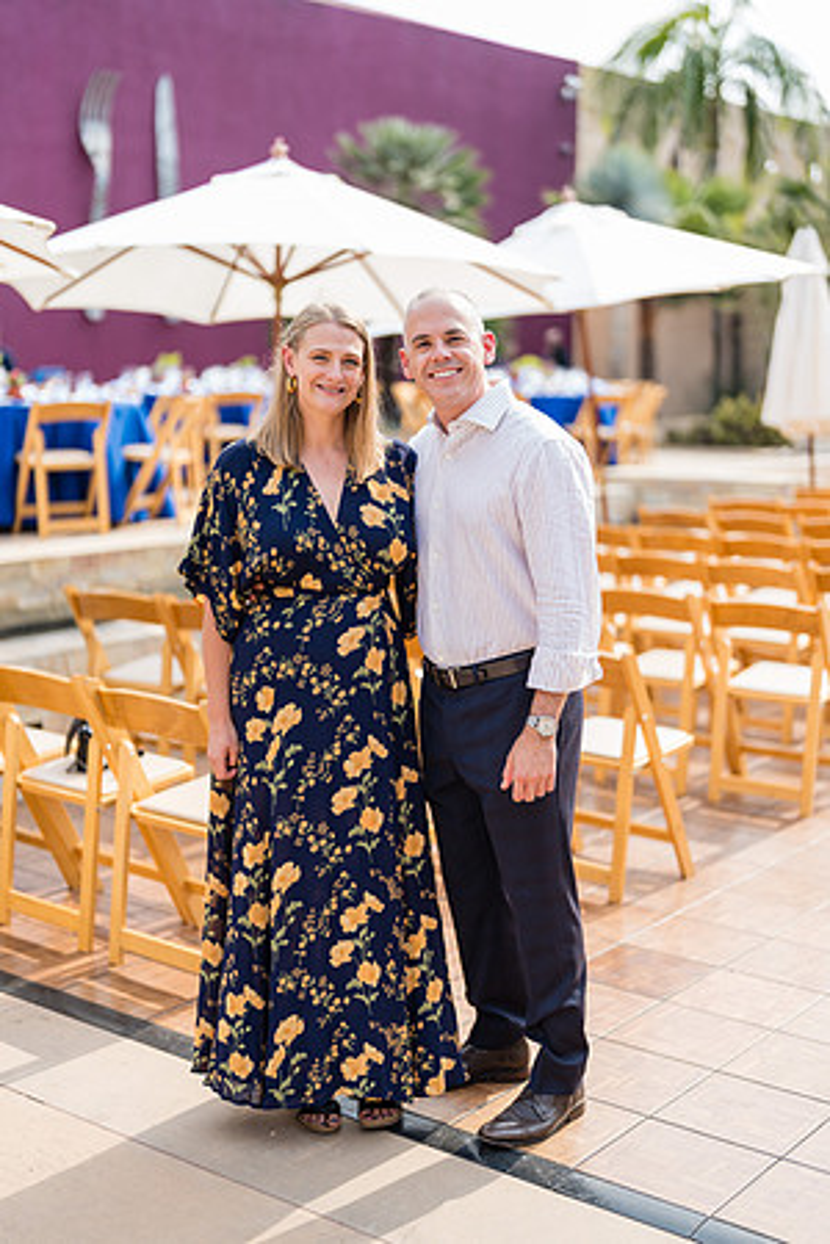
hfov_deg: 27.0
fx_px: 1729
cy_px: 622
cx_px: 415
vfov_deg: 39.6
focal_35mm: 50
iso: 50
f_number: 1.2
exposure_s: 1/1600
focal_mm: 50
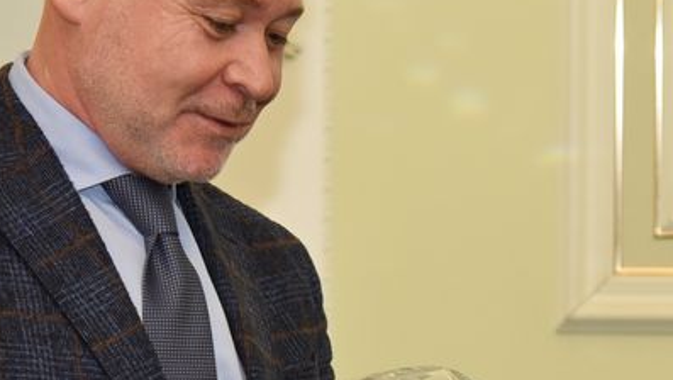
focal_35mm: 288
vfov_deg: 4.2
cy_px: 391
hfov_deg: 7.5
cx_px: 427
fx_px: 5143
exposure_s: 1/200
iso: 1000
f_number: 4
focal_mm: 78
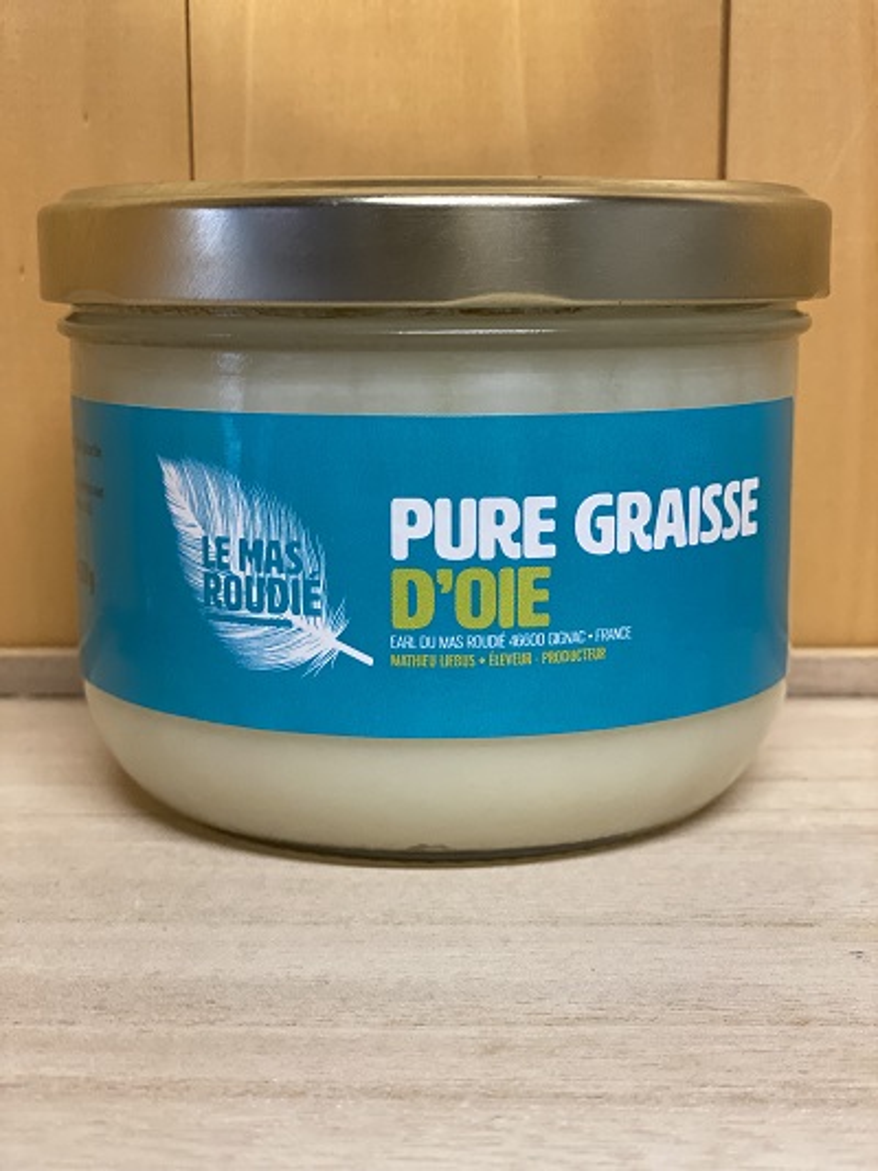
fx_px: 1758
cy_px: 586
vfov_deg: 36.8
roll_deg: -0.9
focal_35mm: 52
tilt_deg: -10.9
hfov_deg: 28.0
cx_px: 439
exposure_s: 1/100
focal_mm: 6
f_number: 2
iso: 200
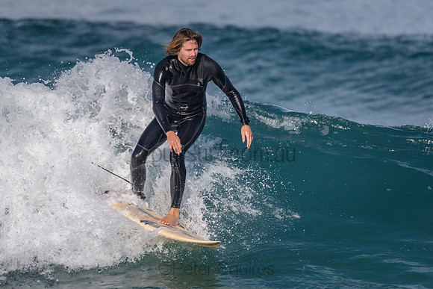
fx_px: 7366
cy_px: 112
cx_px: 175
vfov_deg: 2.2
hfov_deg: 3.4
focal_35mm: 612
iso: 90
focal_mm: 500
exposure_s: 1/2000
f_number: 5.6
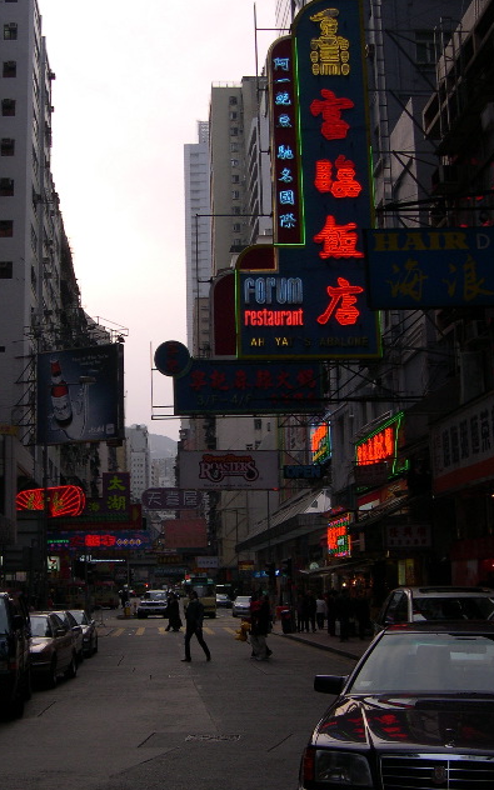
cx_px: 203
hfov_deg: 25.3
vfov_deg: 39.6
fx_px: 1099
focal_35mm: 51
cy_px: 398
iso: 100
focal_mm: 8
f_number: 2.8
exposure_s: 1/414
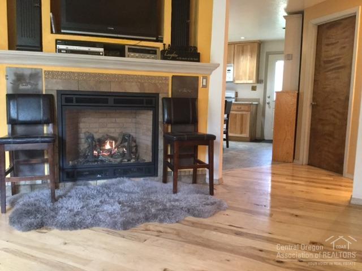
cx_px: 181
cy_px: 136
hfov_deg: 58.4
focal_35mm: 31
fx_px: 324
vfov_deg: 45.4
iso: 200
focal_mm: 3.3
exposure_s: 1/15
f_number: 2.4
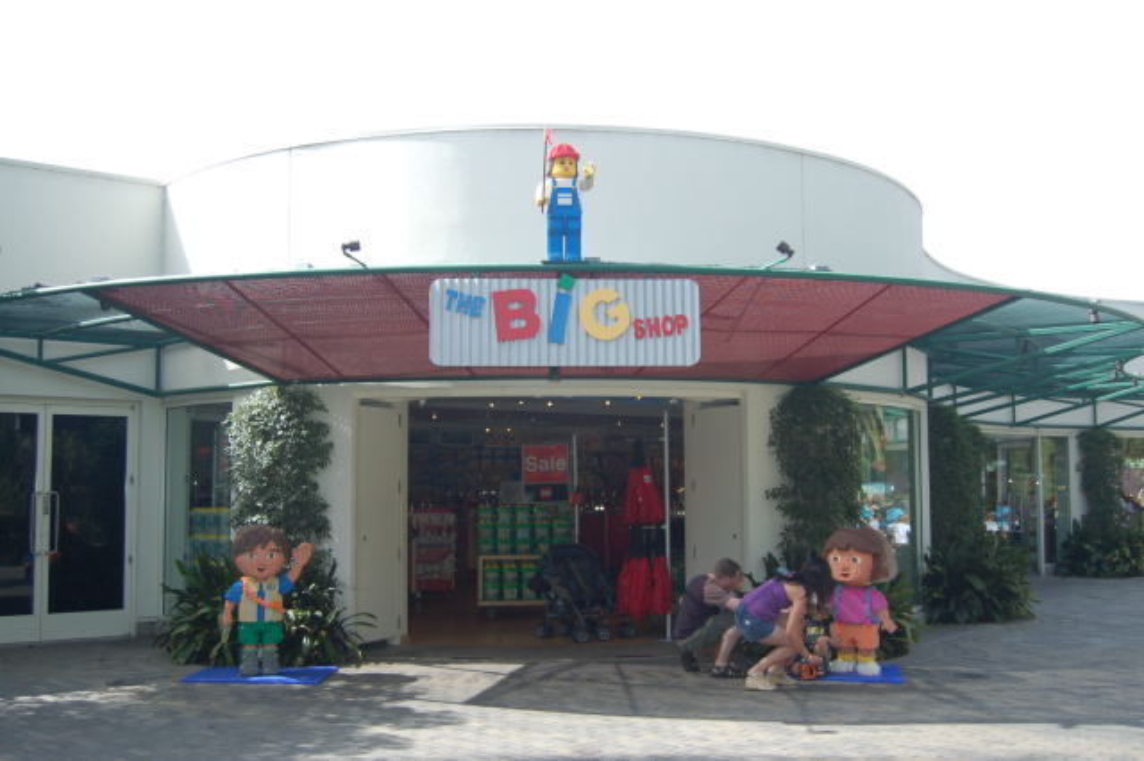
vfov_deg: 34.2
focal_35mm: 39
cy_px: 380
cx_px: 572
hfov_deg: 49.6
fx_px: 1239
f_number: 4
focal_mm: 26
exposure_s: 1/320
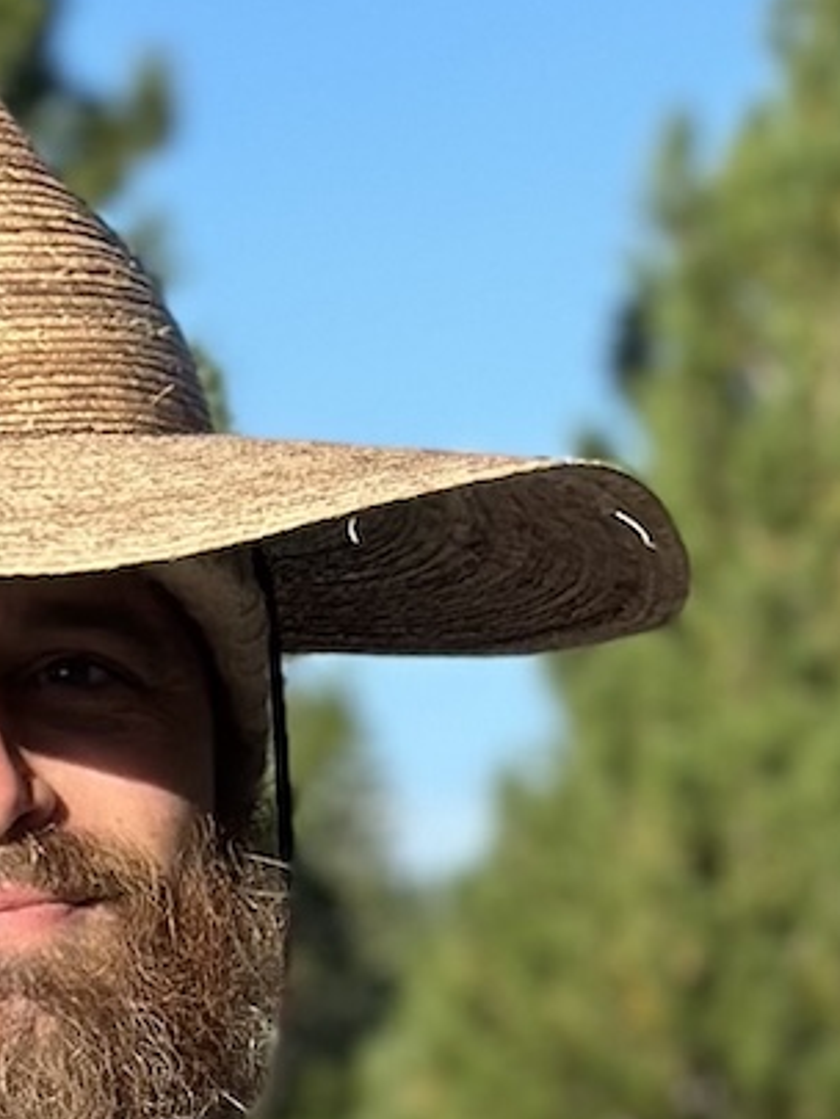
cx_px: 544
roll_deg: +2.2
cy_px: 1804
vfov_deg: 8.1
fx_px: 7664
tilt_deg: -4.6
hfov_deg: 6.3
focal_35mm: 237
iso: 100
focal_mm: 6.86
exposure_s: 1/5000
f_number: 1.78
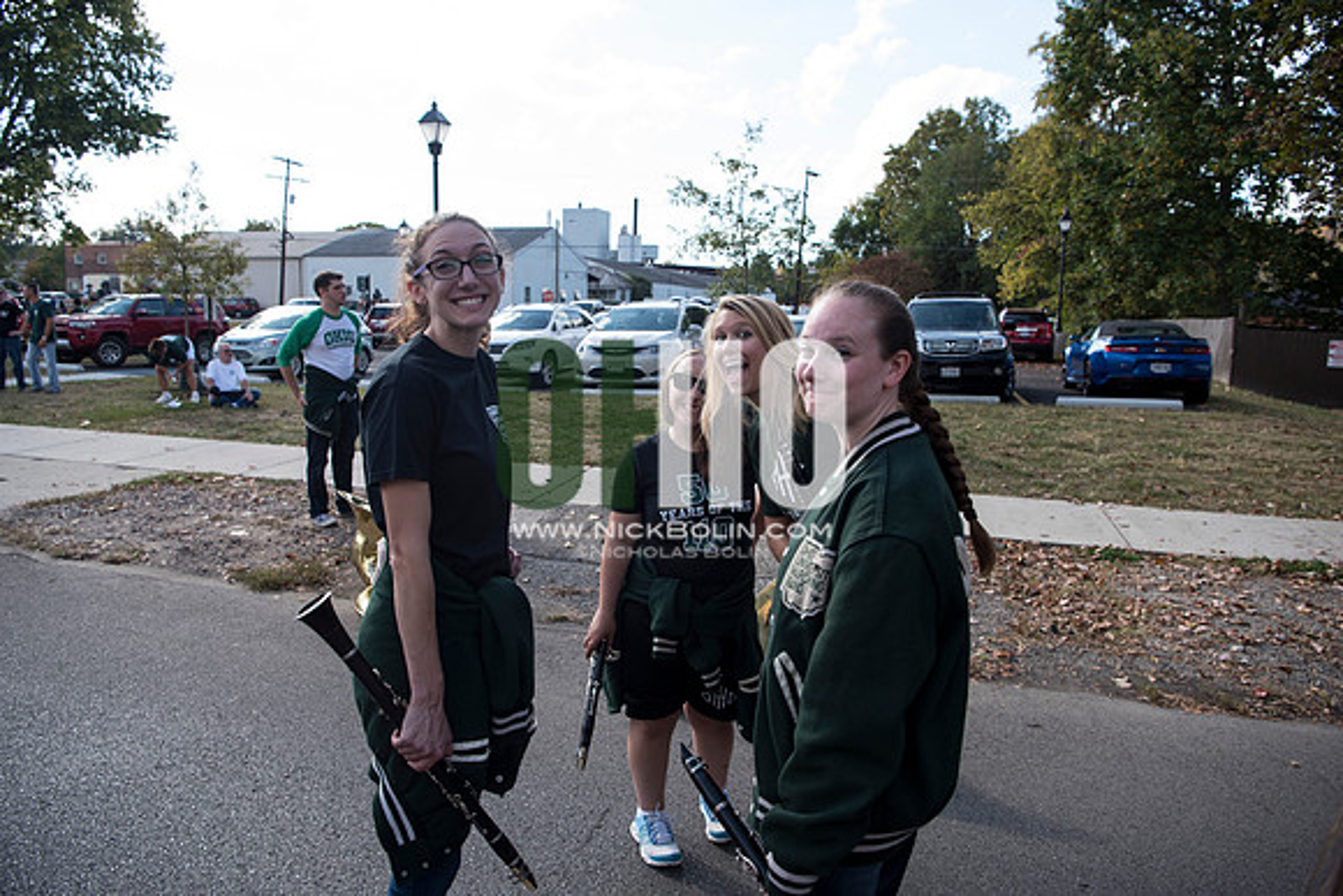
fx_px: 896
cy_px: 448
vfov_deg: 53.2
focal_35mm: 24
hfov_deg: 73.7
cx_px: 672
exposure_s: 1/640
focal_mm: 24
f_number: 4.5
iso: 250
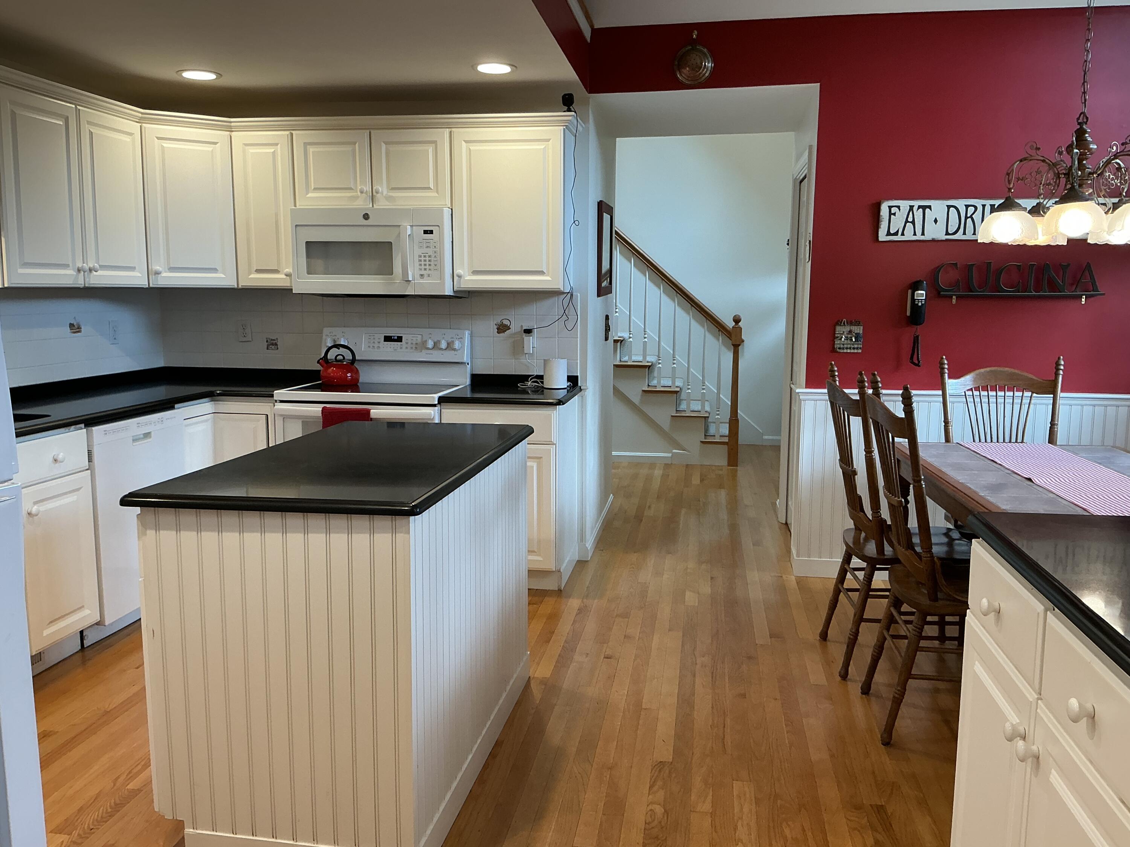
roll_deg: +0.6
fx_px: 914
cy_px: 424
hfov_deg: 63.4
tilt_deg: -8.6
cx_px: 565
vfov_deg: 49.7
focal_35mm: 28
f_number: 1.8
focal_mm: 3
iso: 64
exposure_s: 1/60
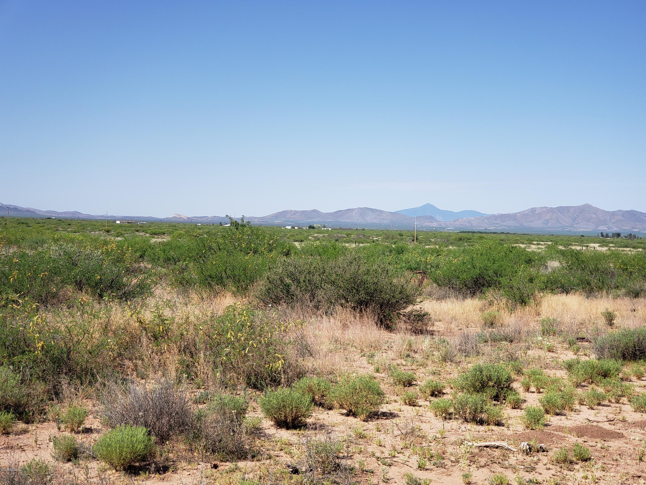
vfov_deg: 28.0
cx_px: 323
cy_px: 242
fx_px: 970
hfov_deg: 36.8
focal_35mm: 52
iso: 32
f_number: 2.4
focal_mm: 6
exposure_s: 1/730
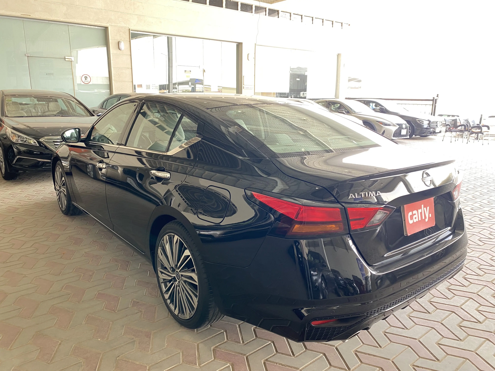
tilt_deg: -12.8
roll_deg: -0.3
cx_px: 248
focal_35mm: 26
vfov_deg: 53.1
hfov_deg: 67.3
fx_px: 372
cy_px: 186
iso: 125
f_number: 1.8
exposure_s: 1/82
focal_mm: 4.25
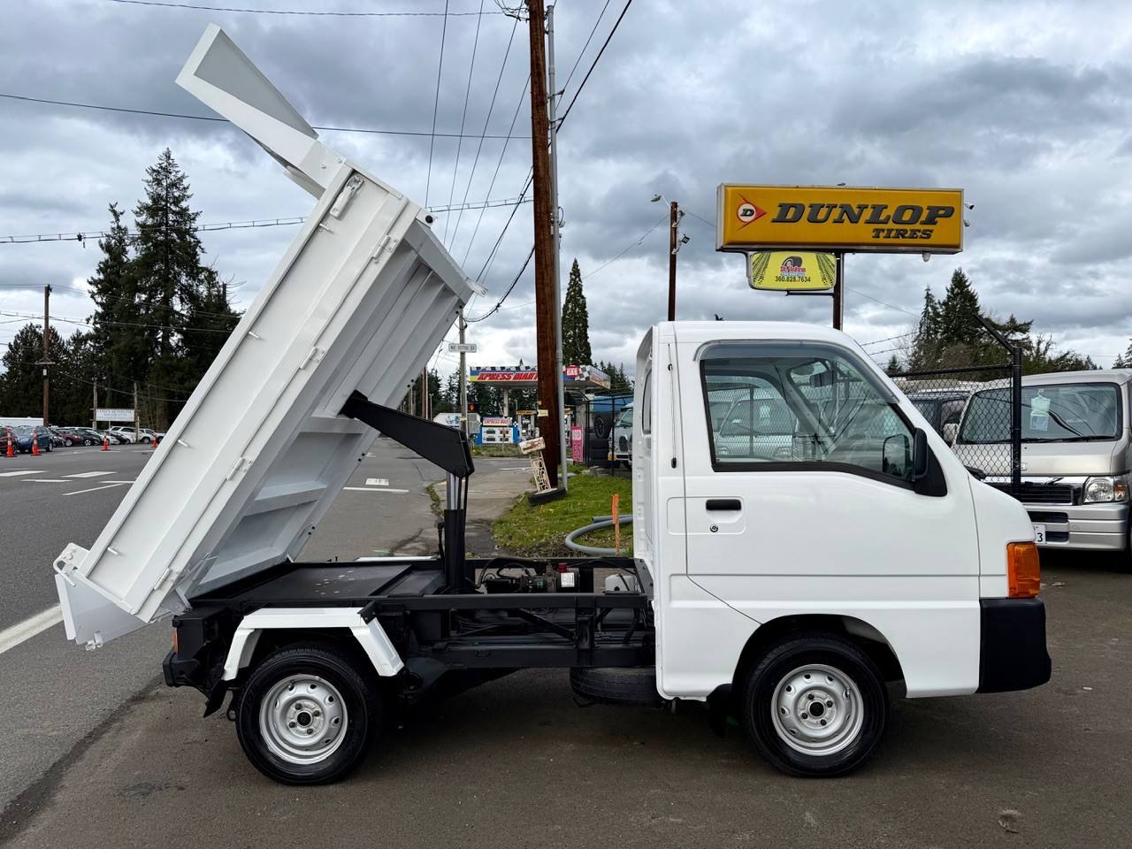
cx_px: 566
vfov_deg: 56.8
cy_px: 424
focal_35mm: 24
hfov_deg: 71.6
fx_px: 785
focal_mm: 6.76
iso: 80
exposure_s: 1/1361
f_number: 1.78
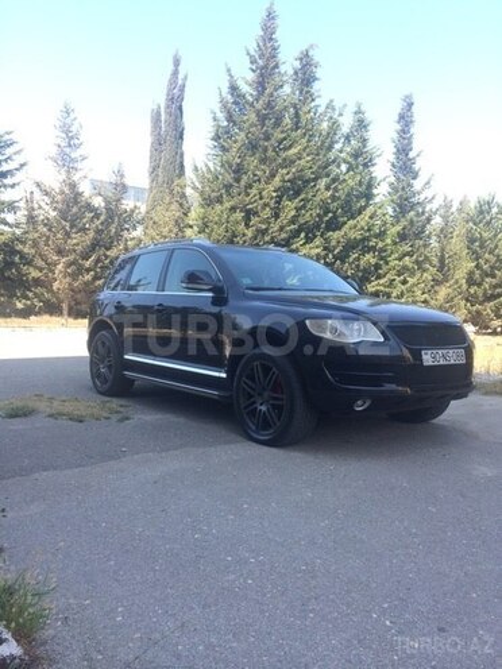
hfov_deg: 48.2
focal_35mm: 29
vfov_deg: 61.7
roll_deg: +0.7
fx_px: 561
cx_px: 251
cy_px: 334
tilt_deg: -6.2
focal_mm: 4.15
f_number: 2.2
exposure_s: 1/419
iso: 32
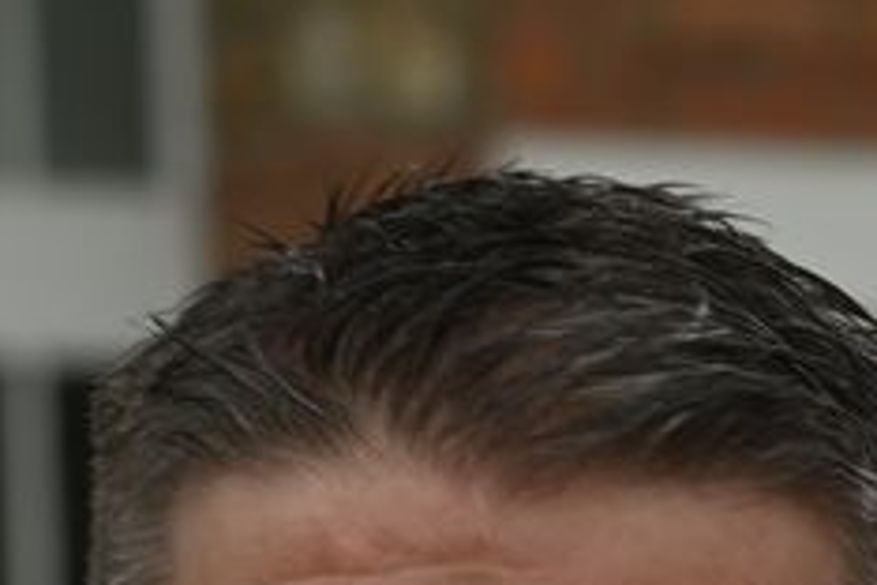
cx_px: 1865
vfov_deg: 2.3
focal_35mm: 597
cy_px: 1586
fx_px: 14542
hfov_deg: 3.4
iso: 125
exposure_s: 1/250
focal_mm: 86
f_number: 5.6
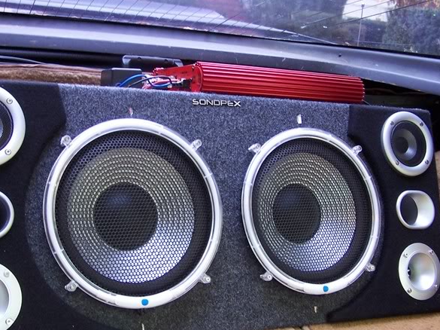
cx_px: 180
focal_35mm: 52
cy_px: 182
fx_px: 661
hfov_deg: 36.7
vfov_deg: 28.0
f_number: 2.8
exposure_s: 1/8
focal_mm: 6.3
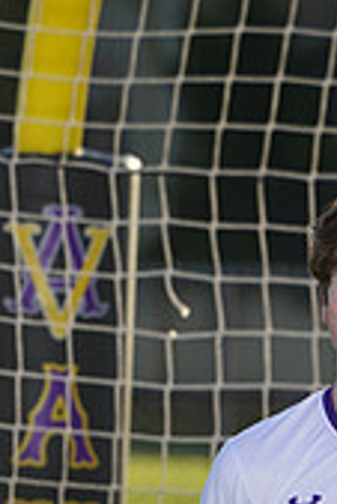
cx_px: 258
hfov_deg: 1.5
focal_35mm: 889
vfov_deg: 2.3
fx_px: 12457
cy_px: 862
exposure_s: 1/200
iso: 100
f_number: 8
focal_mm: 259
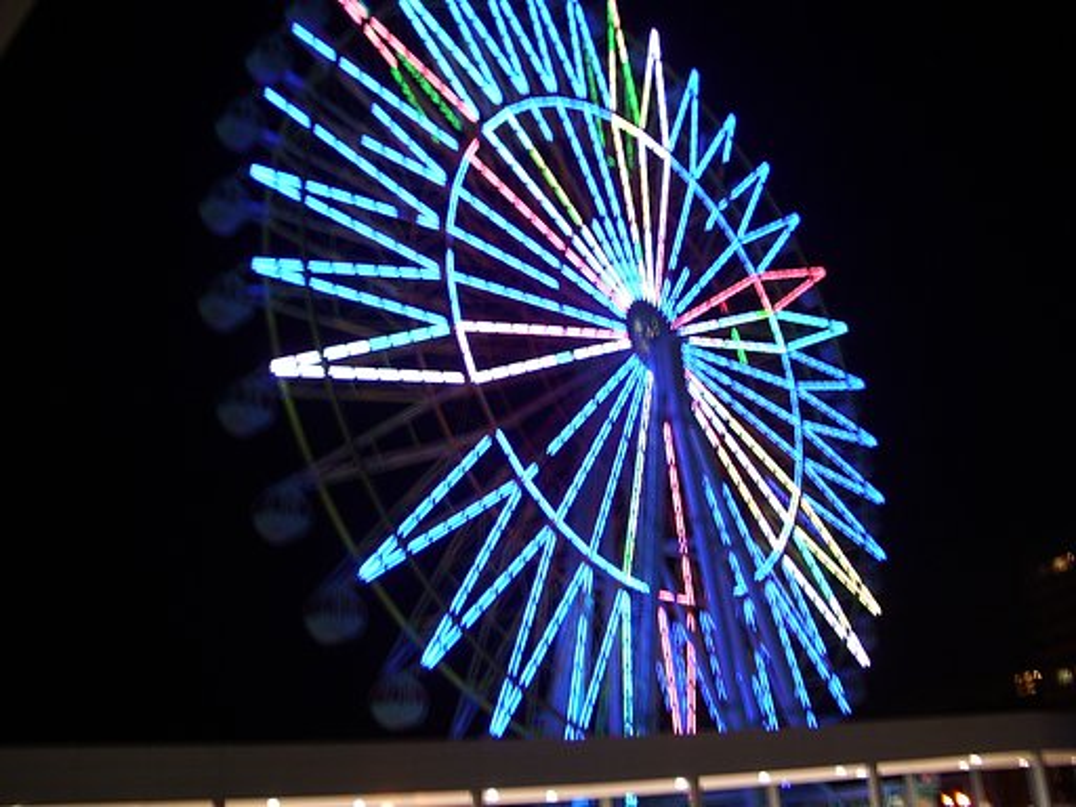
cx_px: 538
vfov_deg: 40.7
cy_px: 404
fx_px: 1088
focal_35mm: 35
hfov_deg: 52.6
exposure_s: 1/1.25
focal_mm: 5.8
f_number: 2.6
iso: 100
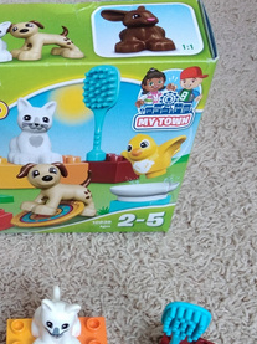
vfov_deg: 37.9
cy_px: 308
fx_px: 466
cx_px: 37
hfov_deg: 29.8
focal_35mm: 47
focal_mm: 3.6
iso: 697
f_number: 1.8
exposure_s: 1/24
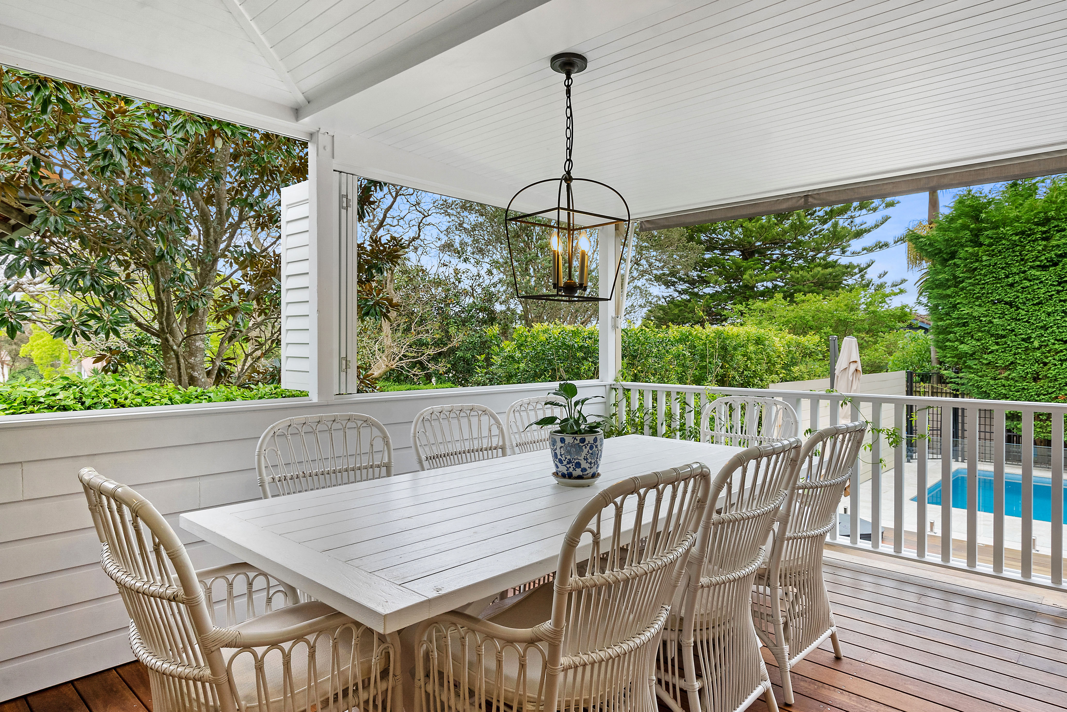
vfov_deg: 59.5
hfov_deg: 81.2
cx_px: 534
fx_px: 622
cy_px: 356
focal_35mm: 21
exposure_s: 1/50
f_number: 10
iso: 250
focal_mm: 21
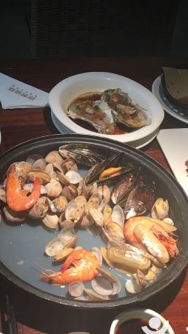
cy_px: 179
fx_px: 434
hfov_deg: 24.4
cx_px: 68
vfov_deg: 42.1
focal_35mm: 49
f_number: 2.2
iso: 32
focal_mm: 4.15
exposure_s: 1/17
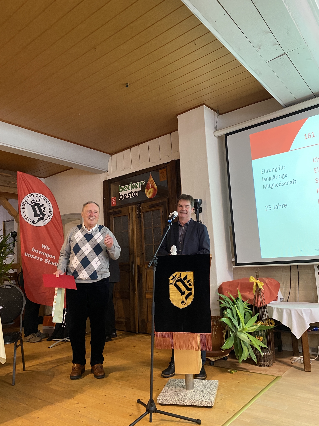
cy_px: 213
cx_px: 160
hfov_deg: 53.1
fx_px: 319
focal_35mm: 26
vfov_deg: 67.3
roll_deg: +2.2
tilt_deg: +10.8
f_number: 1.8
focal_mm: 4.25
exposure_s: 1/33
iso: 400
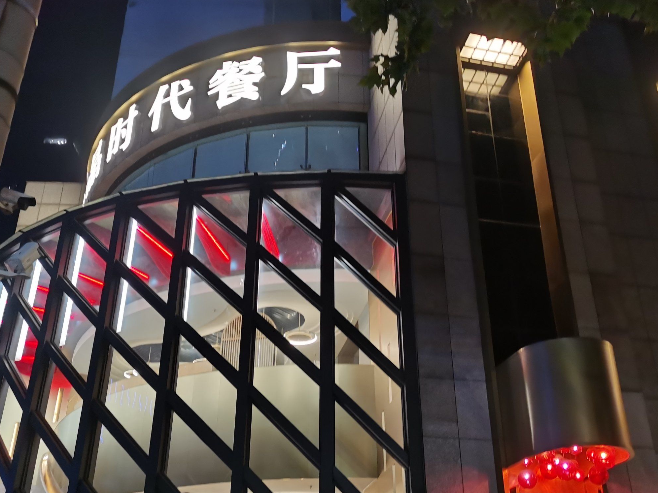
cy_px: 313
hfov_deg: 50.1
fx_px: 703
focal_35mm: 37
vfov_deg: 38.4
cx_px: 362
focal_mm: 5.58
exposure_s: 1/50
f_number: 1.8
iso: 250
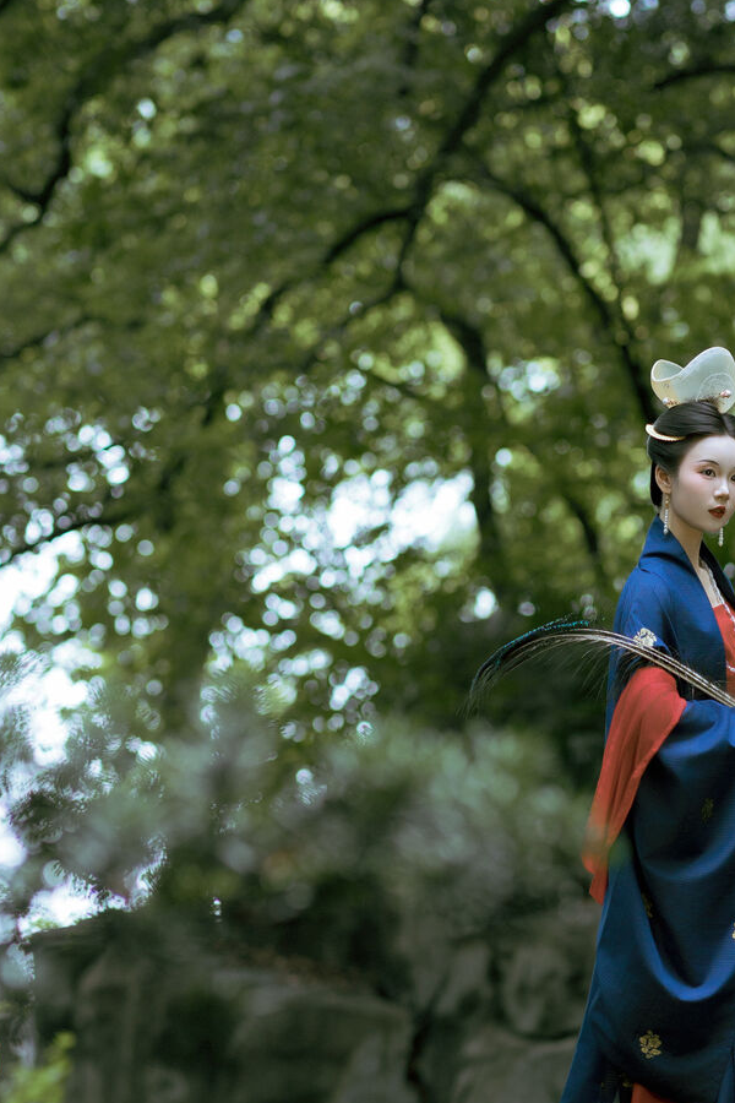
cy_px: 685
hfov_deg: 8.1
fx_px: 5206
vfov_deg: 12.1
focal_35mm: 170
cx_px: 562
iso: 320
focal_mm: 85
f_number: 2.2
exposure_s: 1/160
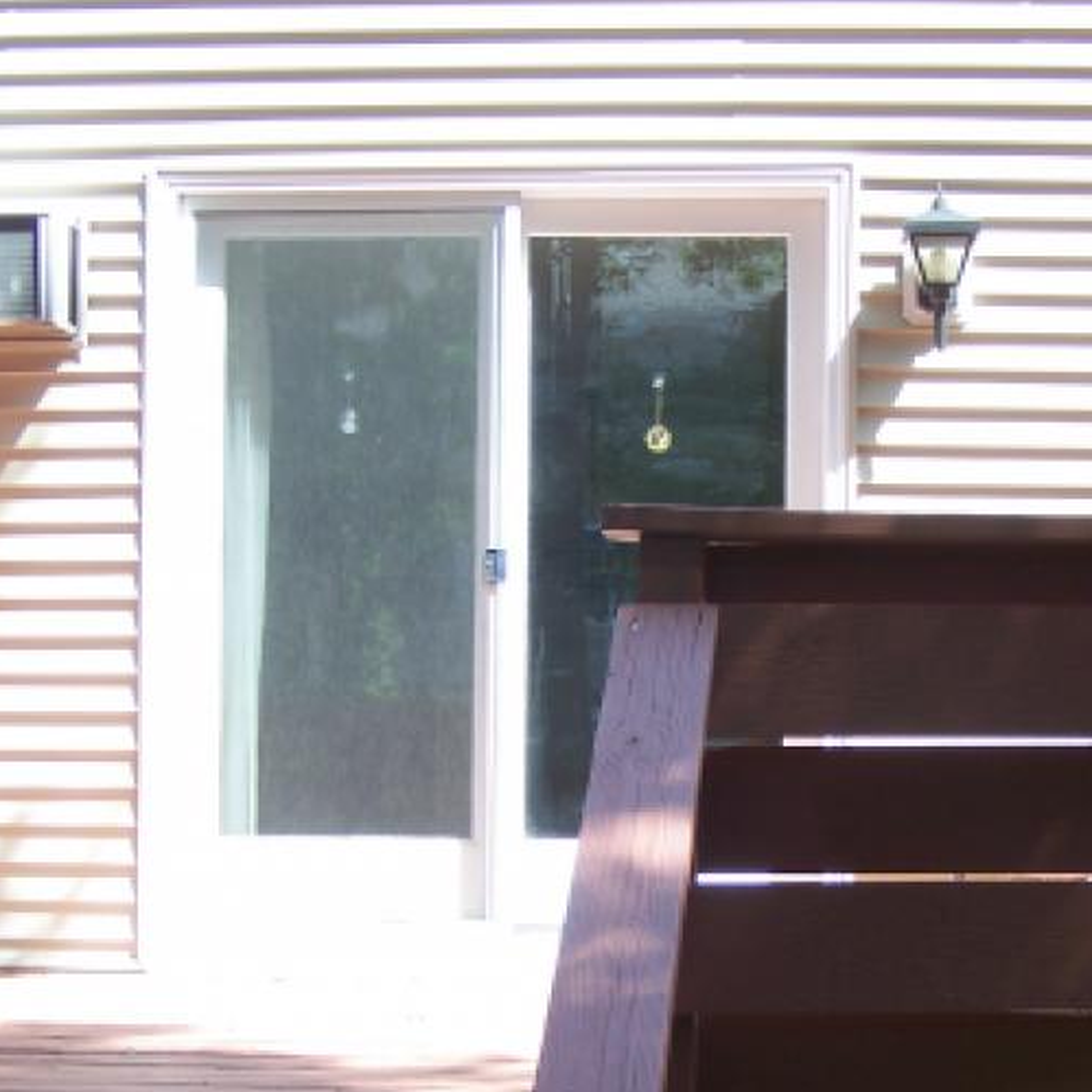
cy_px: 820
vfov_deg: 24.7
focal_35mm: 69
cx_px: 748
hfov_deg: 24.8
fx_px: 2463
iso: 80
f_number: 2.8
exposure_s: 1/180
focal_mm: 6.3
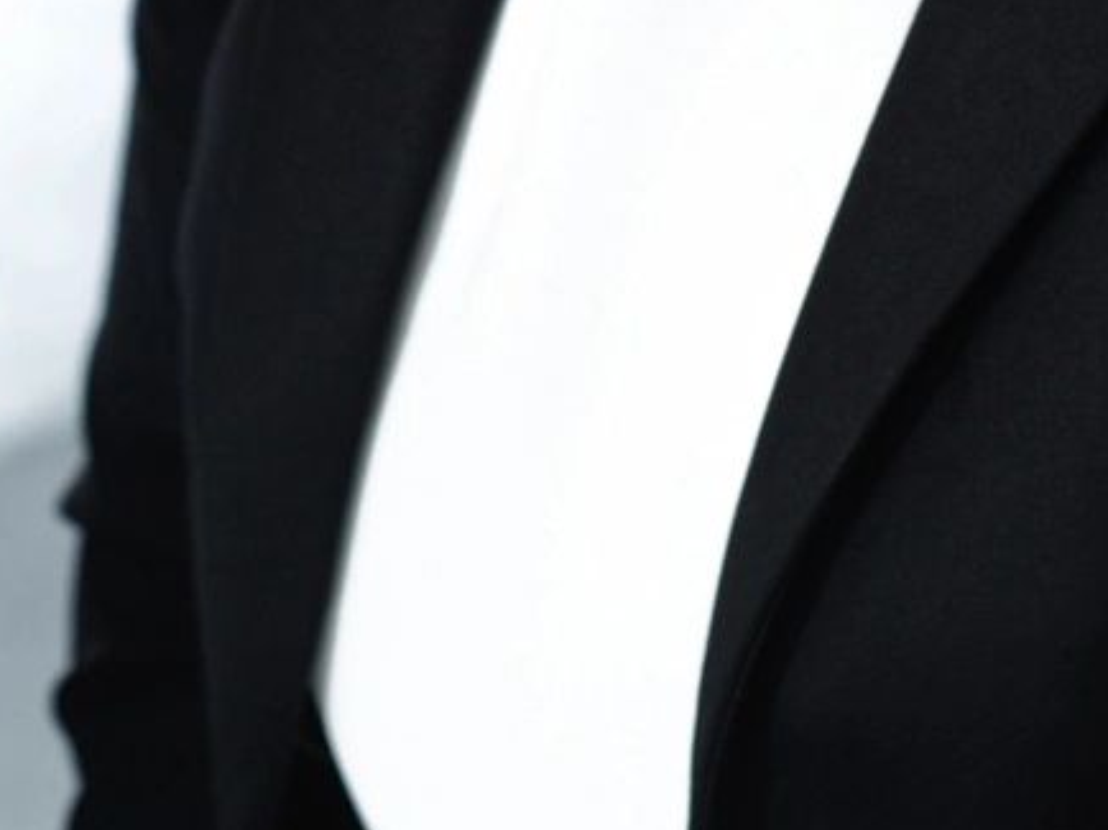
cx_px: 103
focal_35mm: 235
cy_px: -863
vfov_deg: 6.1
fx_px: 7518
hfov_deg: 8.4
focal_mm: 50
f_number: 3.2
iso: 160
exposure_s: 1/200
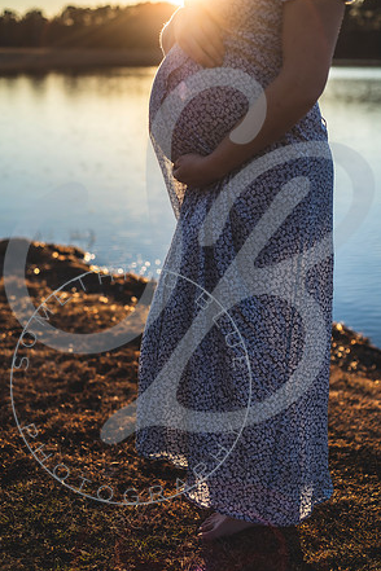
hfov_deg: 26.5
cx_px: 189
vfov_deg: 38.9
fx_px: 810
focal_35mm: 51
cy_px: 286
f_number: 2.8
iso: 100
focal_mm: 50
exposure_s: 1/2000
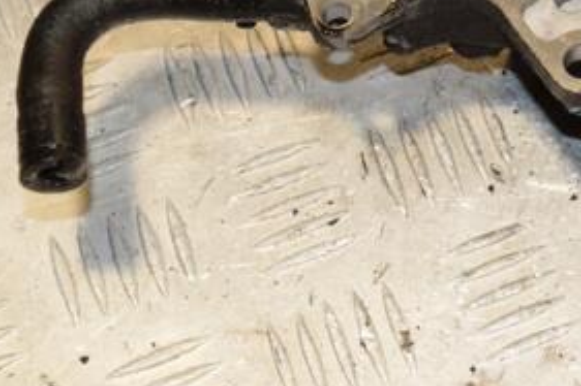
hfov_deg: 14.0
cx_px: 610
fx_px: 2324
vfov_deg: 9.4
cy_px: -19
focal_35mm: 144
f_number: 8
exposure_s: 1/200
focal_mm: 45
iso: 800
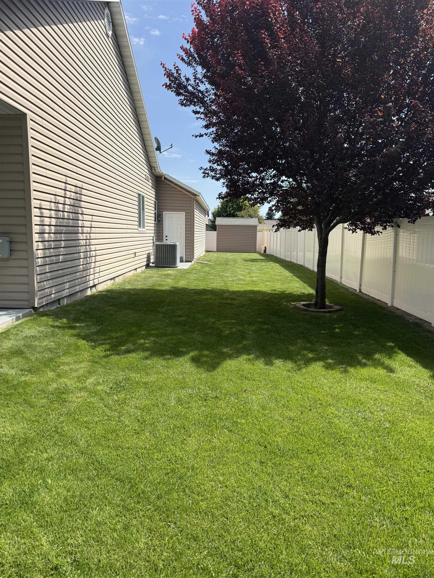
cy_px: 289
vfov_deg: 71.6
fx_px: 401
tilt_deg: -7.6
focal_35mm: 24
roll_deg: -0.7
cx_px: 217
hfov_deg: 56.8
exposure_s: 1/3584
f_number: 1.78
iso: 80
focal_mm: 6.76
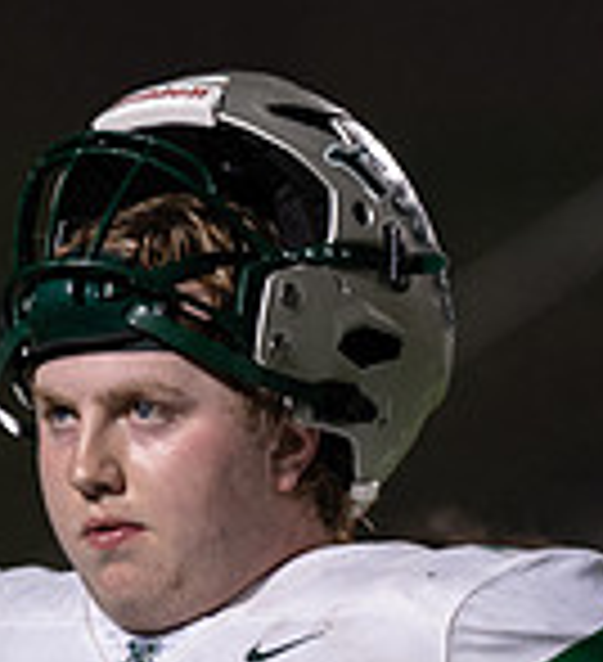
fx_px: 21576
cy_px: 924
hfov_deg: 1.6
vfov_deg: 1.8
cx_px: 132
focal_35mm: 1043
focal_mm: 200
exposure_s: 1/320
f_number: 2.8
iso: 640
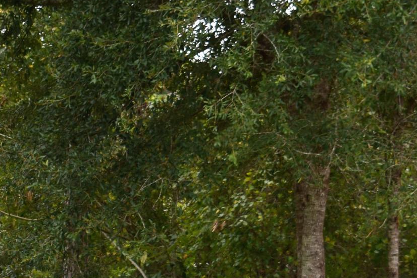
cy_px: 416
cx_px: 6
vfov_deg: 6.6
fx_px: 2398
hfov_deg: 9.9
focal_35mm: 207
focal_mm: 38
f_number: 4.8
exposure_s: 1/80
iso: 100
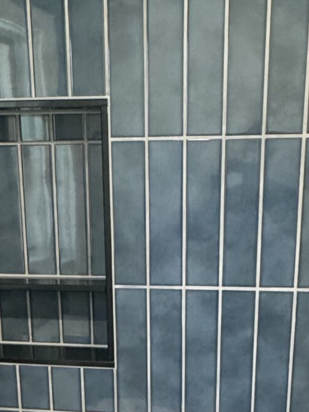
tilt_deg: -17.2
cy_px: 364
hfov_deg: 27.0
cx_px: 151
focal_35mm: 54
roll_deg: +0.4
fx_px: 643
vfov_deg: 33.8
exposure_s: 1/60
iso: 500
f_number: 2.2
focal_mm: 2.22
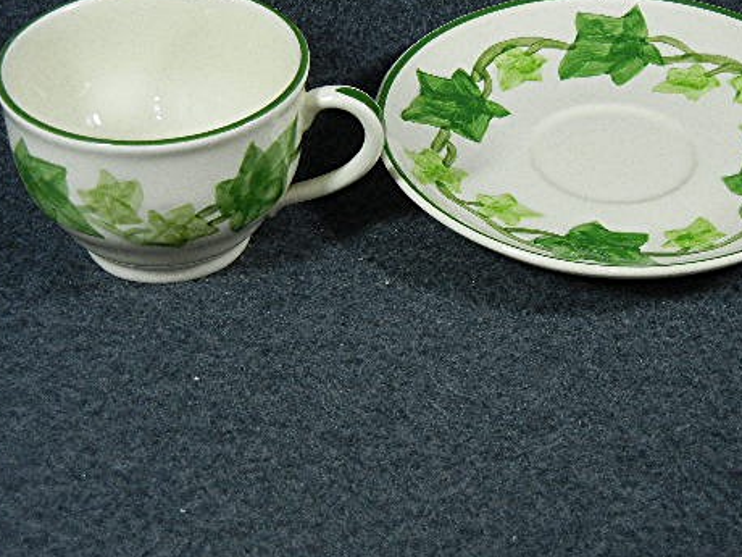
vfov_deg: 17.9
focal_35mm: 82
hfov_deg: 23.8
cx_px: 440
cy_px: 184
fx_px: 1758
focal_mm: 10.6
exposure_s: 1/30
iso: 288
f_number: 4
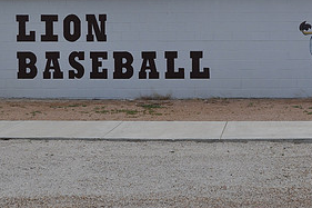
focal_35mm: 68
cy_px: 67
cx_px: 231
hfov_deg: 29.2
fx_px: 589
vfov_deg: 19.9
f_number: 9
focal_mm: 22
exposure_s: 1/320
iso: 200
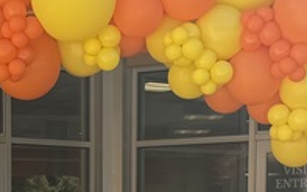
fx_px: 1104
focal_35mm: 132
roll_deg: +0.1
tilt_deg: -6.8
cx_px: 72
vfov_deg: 9.5
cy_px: 326
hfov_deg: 15.7
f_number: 1.78
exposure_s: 1/1292
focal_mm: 6.76
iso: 80
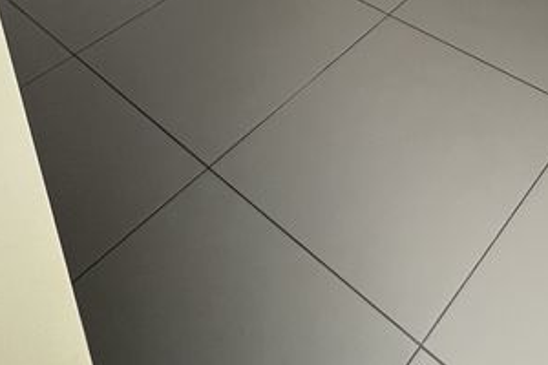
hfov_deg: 41.8
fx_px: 685
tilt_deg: -17.1
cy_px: -279
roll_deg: +3.2
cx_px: 435
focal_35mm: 45
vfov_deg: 21.1
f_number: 1.8
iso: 160
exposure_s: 1/99
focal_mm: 1.57
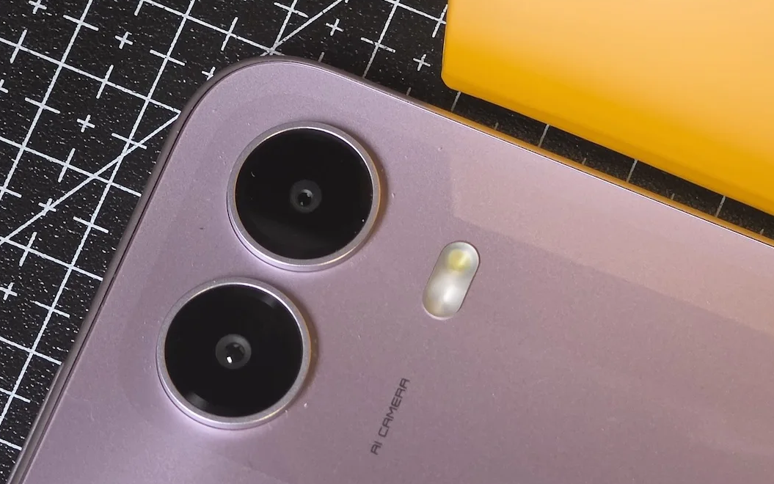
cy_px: 329
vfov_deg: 5.7
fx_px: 4874
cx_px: 359
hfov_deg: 9.1
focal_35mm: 231
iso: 500
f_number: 2.9
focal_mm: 18.6
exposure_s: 1/100
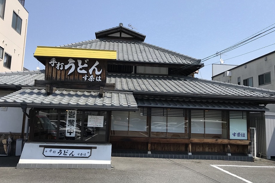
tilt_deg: +7.4
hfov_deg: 61.9
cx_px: 134
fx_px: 229
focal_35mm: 30
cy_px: 90
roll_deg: -2.0
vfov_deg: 43.6
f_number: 1.8
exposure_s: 1/1742
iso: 20
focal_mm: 3.99
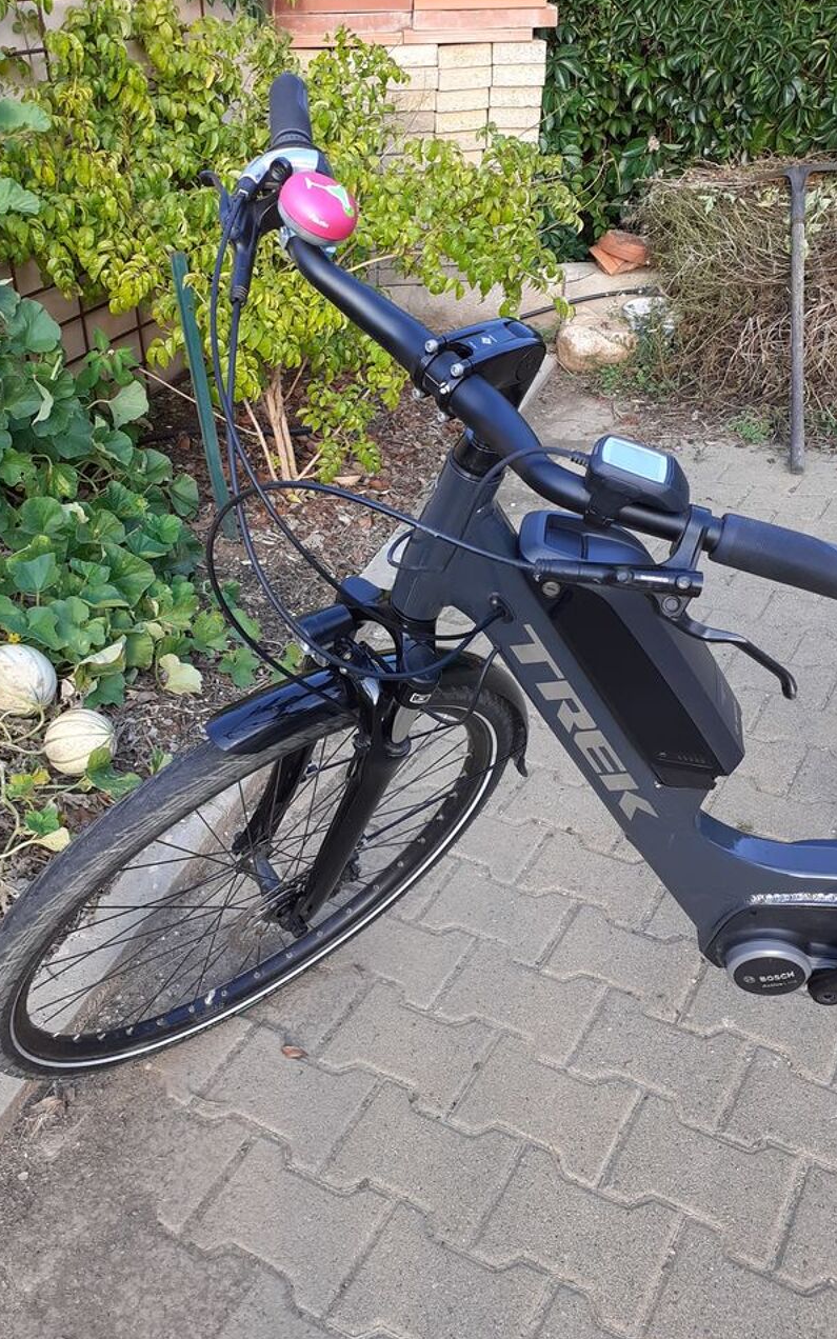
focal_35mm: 30
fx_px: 1095
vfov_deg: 62.9
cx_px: 362
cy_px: 677
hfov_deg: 41.7
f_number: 1.9
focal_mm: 3.6
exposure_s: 1/128
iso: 40
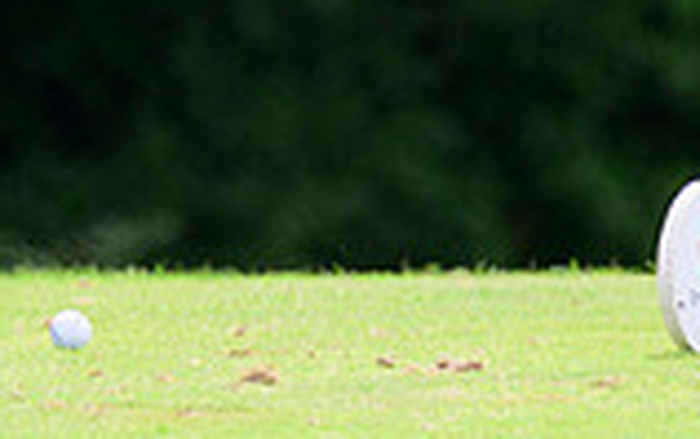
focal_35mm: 2127
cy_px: -598
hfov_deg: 1.0
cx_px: 126
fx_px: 40606
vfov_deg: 0.6
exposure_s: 1/2000
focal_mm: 400
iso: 1000
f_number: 5.6
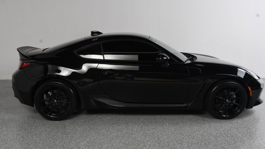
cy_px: 81
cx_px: 133
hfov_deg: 56.6
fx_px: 246
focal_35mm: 35
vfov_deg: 33.7
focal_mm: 22
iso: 100
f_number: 10
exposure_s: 1/160
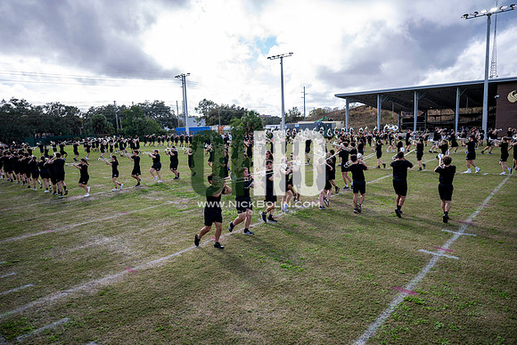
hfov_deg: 73.7
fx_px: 345
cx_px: 258
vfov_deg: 53.2
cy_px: 172
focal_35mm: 24
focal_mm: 24
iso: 125
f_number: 2.8
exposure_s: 1/1250
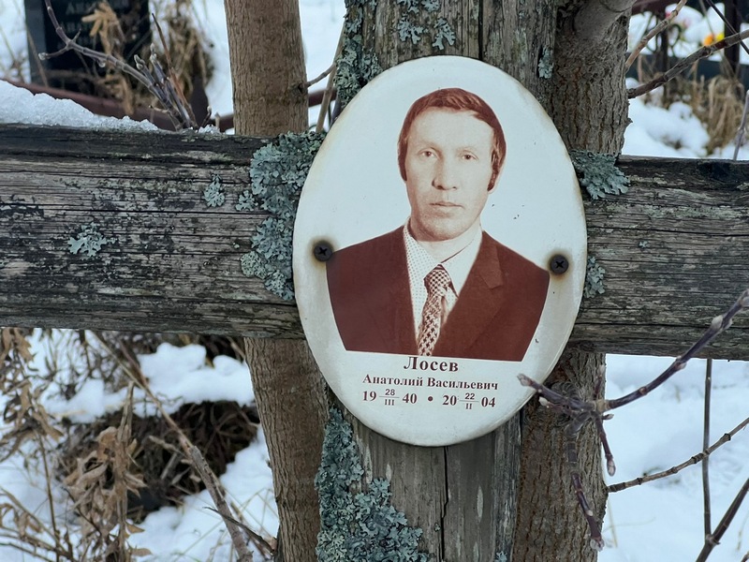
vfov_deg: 19.1
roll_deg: +2.7
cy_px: 281
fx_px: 1666
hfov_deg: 25.3
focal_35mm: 77
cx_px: 374
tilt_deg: -17.2
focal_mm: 9
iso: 160
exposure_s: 1/99
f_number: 2.8
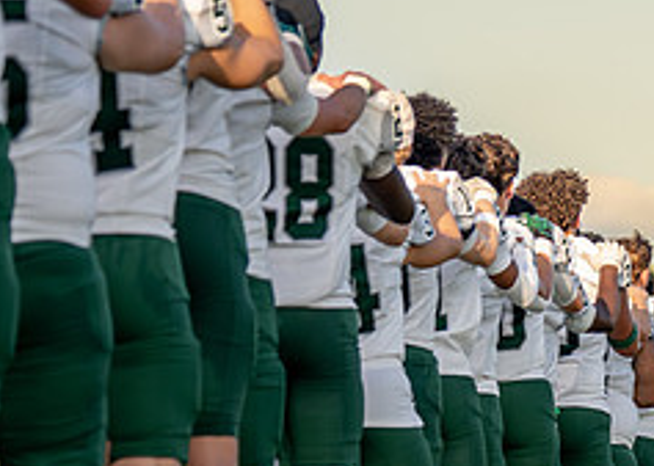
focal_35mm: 241
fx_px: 4474
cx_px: 833
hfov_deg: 8.3
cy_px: 488
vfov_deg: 5.9
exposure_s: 1/2000
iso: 320
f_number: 2.8
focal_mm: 70
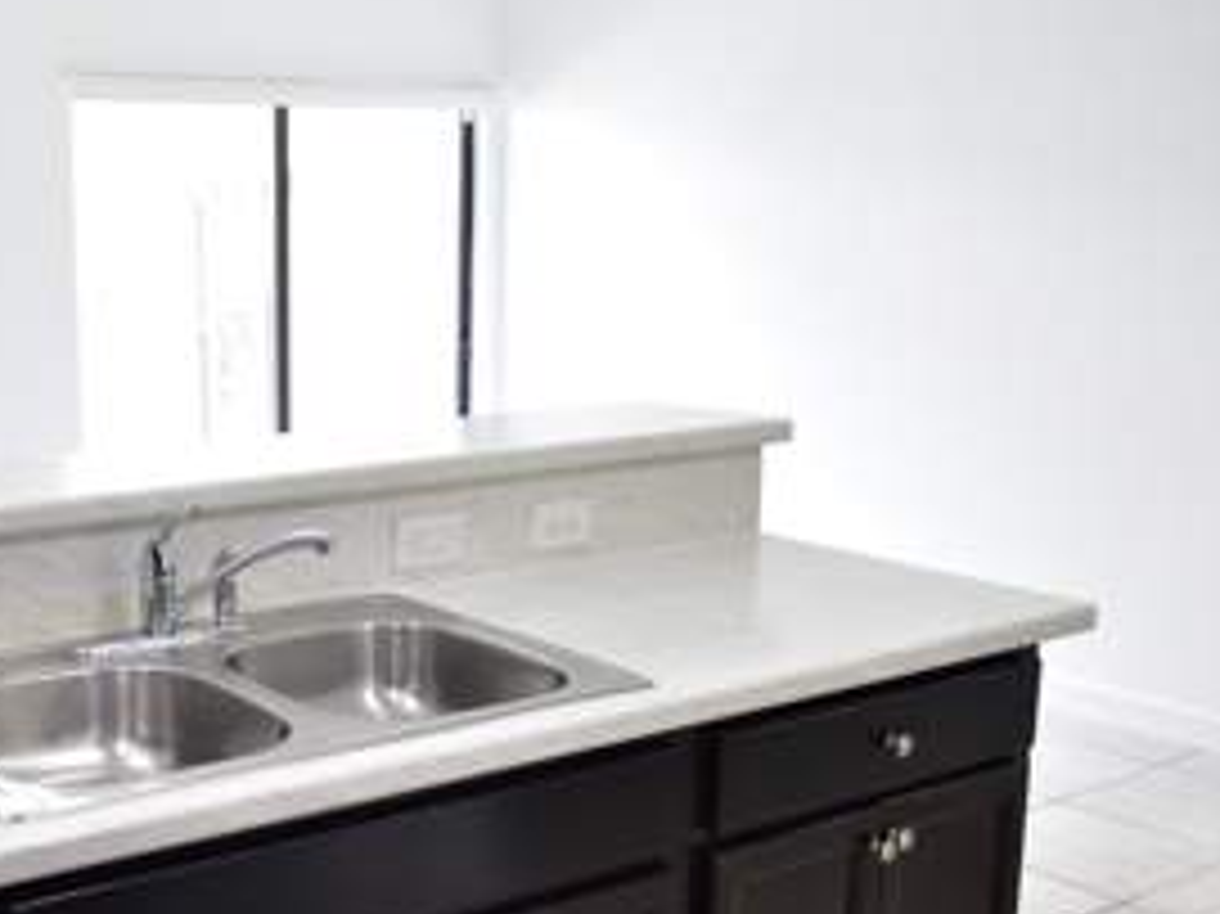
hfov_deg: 39.7
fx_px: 1620
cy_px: 504
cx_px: 257
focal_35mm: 46
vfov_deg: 31.5
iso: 800
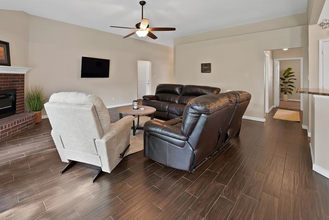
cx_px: 139
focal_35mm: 16
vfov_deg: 72.1
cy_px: 78
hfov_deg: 95.9
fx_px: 146
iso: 640
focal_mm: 12
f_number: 9
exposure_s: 1/1.25
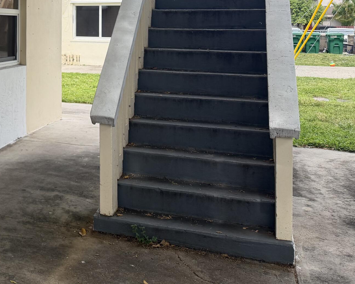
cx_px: -31
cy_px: 12
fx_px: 567
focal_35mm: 54
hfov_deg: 31.1
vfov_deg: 26.8
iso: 100
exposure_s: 1/1689
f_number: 1.78
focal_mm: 6.76
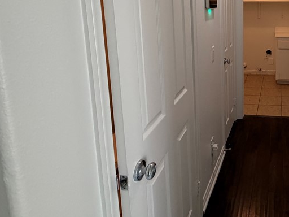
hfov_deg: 55.7
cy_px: 33
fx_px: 234
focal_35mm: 28
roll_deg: -0.2
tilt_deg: -8.2
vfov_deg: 46.2
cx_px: 255
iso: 250
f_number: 2.2
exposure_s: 1/120
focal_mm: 2.22
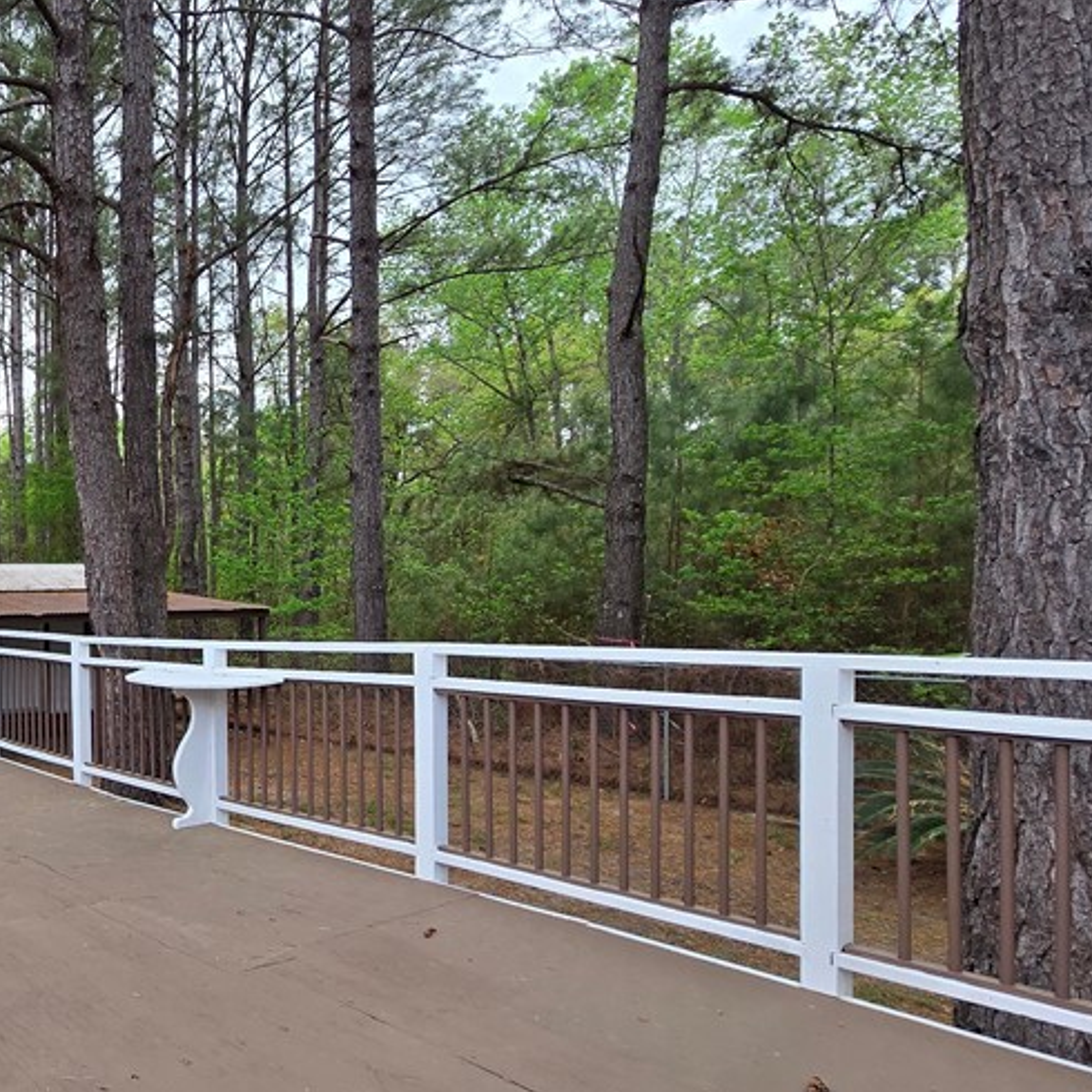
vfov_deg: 64.6
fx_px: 857
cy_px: 635
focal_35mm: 24
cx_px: -2
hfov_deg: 51.8
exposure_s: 1/458
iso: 50
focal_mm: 2.2
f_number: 2.2
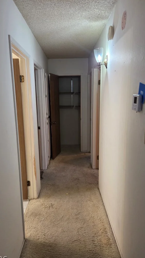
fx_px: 178
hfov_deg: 44.4
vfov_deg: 71.9
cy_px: 131
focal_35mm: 26
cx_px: 70
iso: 400
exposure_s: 1/120
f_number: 1.8
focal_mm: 5.4
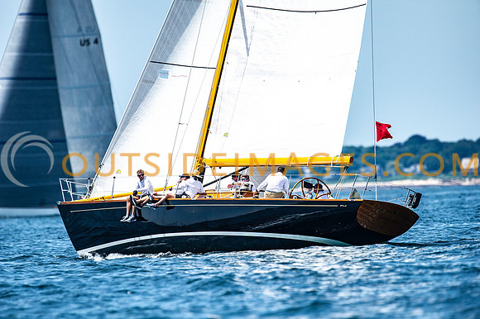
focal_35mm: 600
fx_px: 7995
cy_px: 160
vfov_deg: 2.3
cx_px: 240
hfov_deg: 3.4
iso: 400
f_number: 5
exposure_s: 1/2500
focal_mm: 600
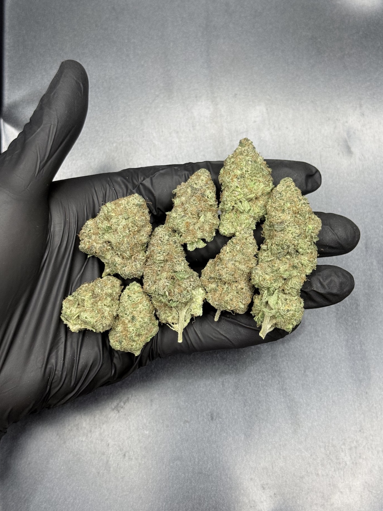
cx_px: 204
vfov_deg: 36.2
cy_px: 235
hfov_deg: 27.5
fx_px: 782
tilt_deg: -76.5
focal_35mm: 53
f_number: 1.78
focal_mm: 6.76
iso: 100
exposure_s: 1/50
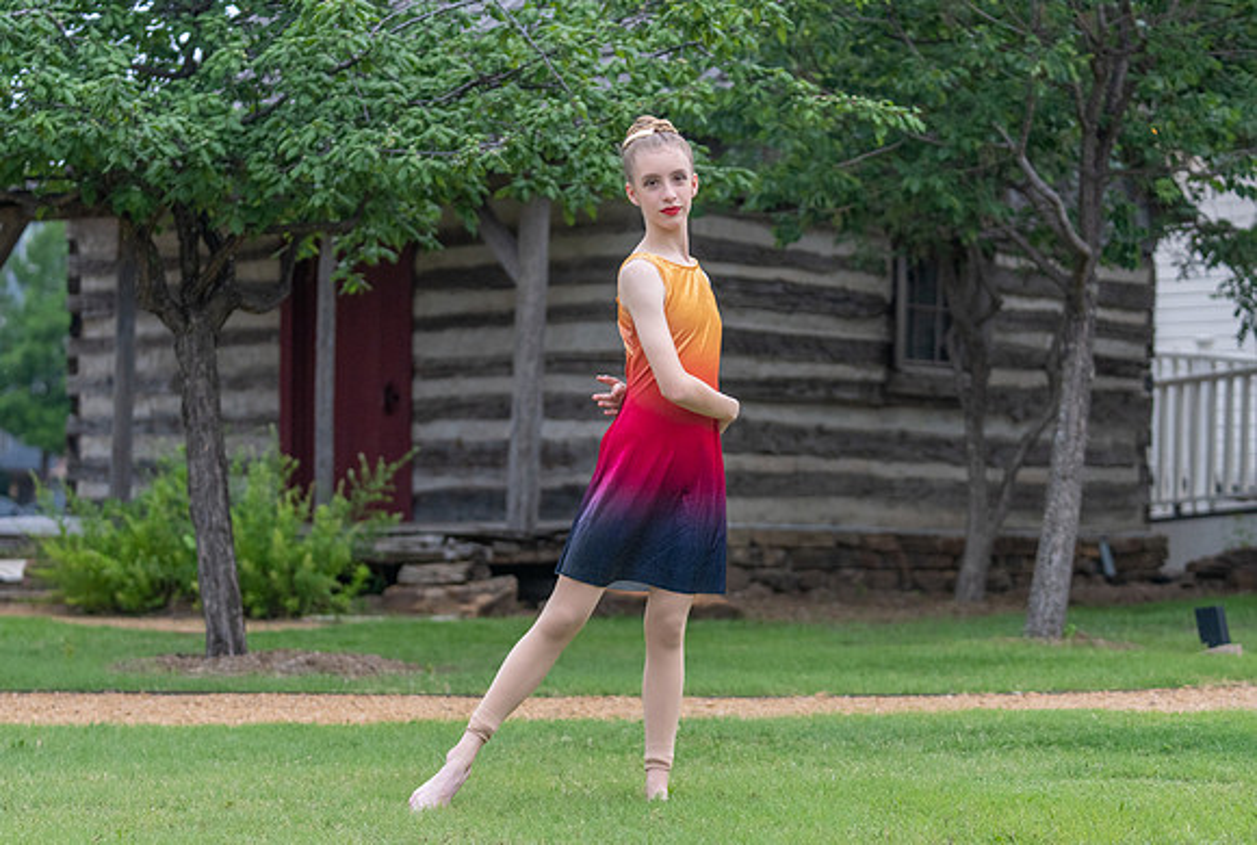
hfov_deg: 22.6
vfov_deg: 15.3
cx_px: 633
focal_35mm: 90
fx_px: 3143
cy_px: 417
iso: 1250
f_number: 2.8
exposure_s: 1/320
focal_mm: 70
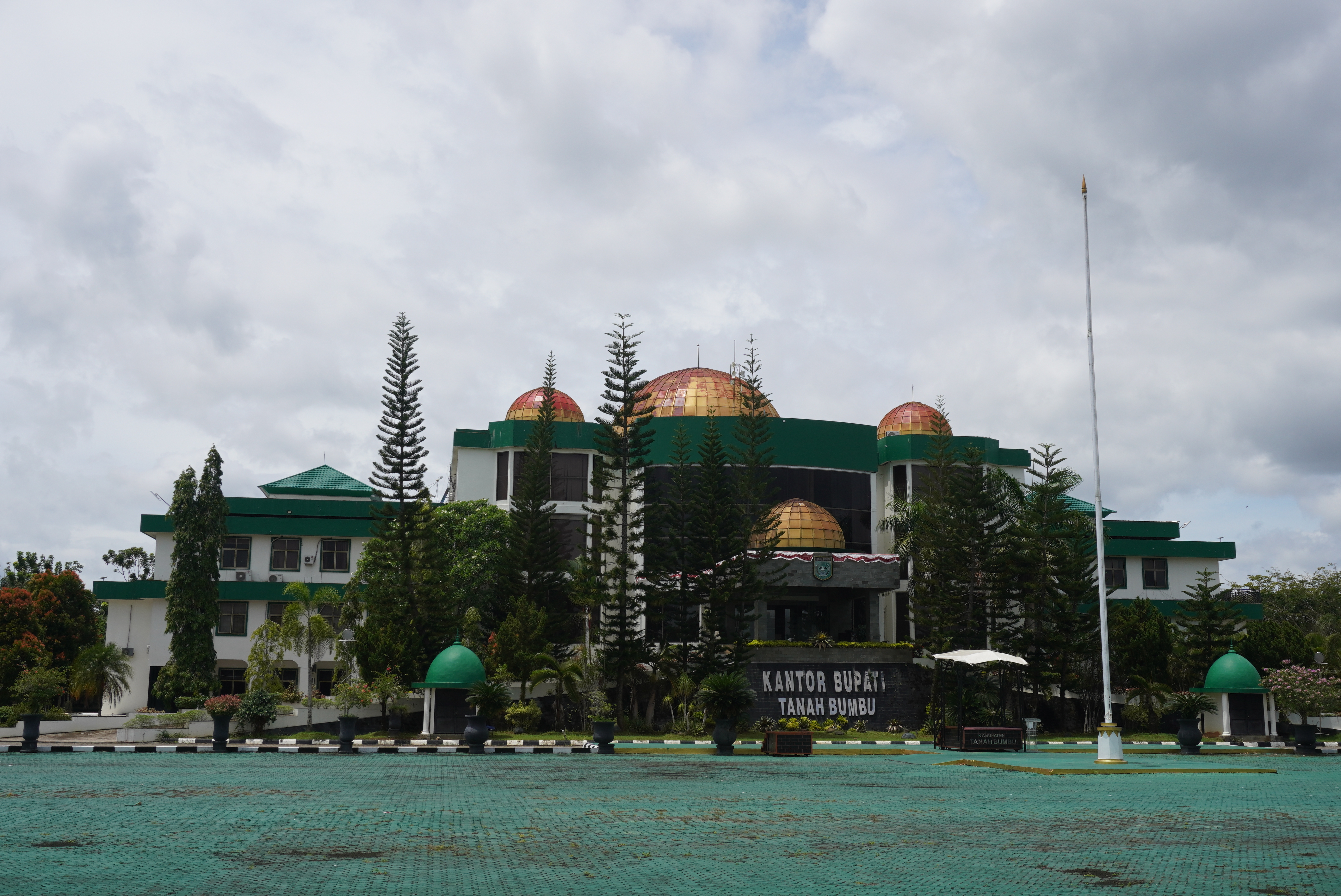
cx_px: 670
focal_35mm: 38
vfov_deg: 35.5
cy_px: 448
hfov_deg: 51.3
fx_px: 1398
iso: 160
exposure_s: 1/320
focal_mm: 25
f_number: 13
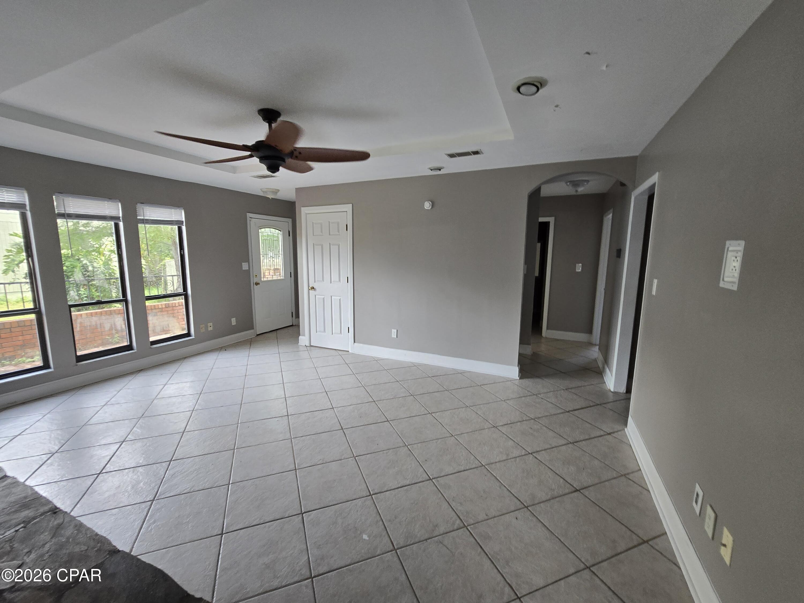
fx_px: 302
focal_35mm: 13
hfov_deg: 106.2
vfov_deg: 89.9
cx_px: 402
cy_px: 302
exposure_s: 1/60
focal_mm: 2.2
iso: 125
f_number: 2.2
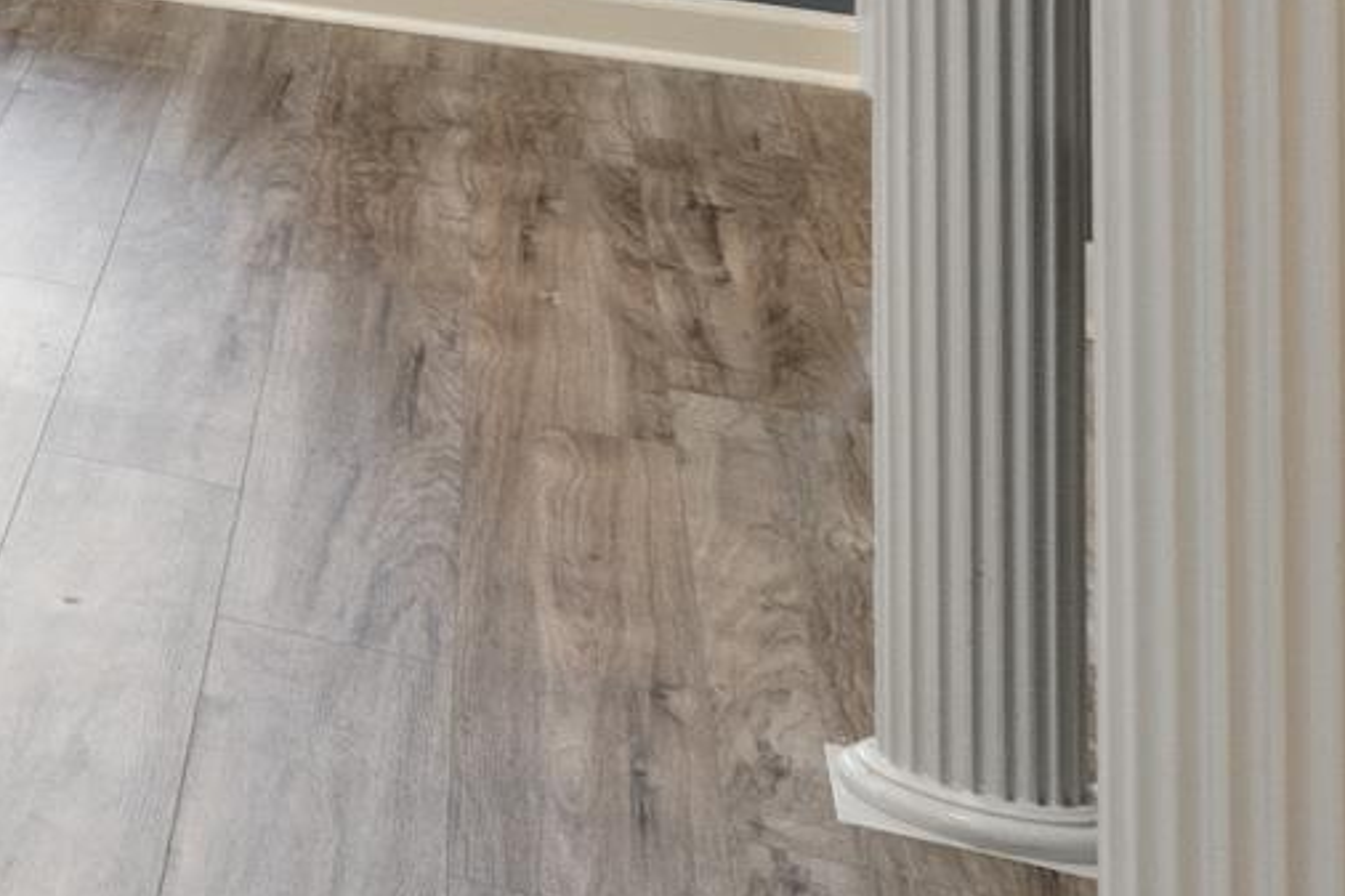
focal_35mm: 89
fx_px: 3324
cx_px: -2358
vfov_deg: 13.4
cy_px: -819
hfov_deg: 12.7
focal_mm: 10
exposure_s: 1/1.67
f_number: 8
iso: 400
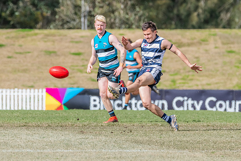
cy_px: 72
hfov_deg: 3.2
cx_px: 142
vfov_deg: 2.2
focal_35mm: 639
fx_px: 4280
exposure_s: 1/1600
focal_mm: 420
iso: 800
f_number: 9
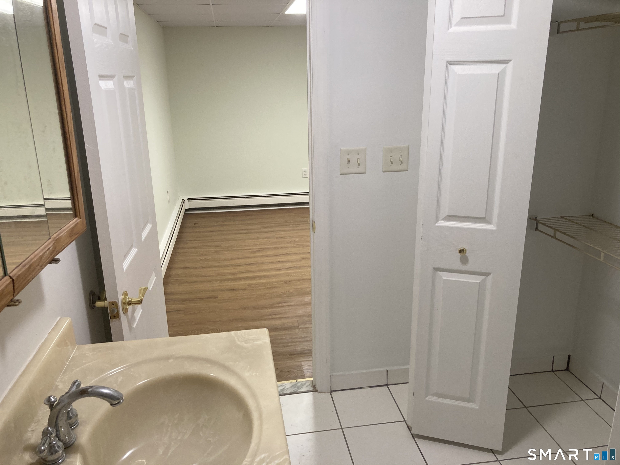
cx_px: 310
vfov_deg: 49.7
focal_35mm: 28
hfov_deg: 63.4
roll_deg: +0.3
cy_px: 232
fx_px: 502
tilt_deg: -15.8
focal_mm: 3.99
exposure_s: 1/60
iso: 100
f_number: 1.8
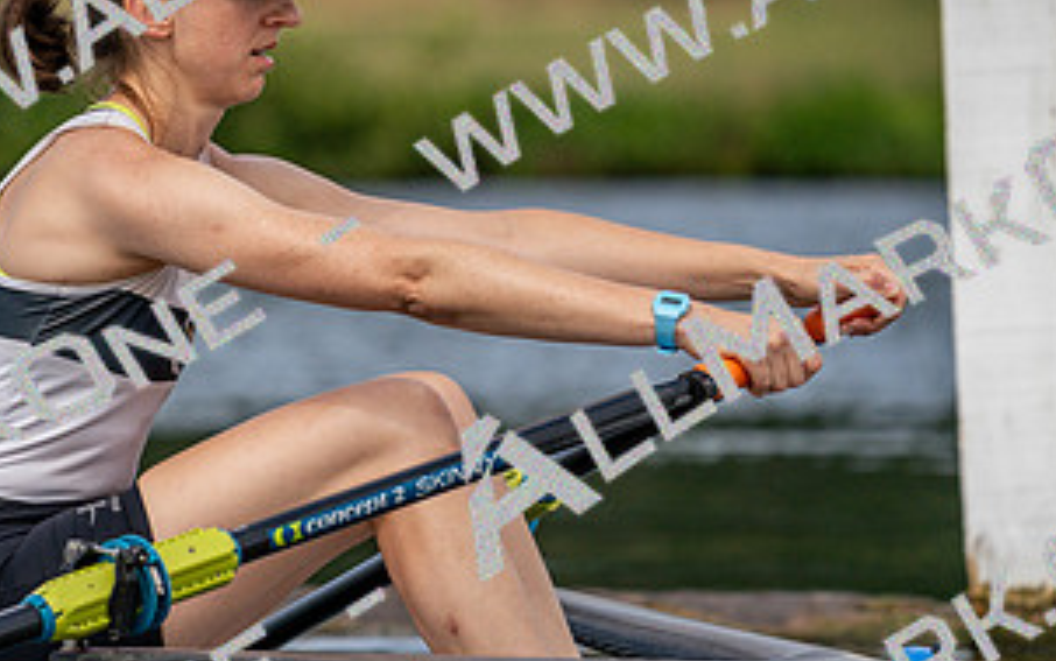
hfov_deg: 3.1
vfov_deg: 1.9
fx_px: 19549
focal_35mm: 679
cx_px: 161
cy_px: 250
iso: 320
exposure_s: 1/1600
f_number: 6.3
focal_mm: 347
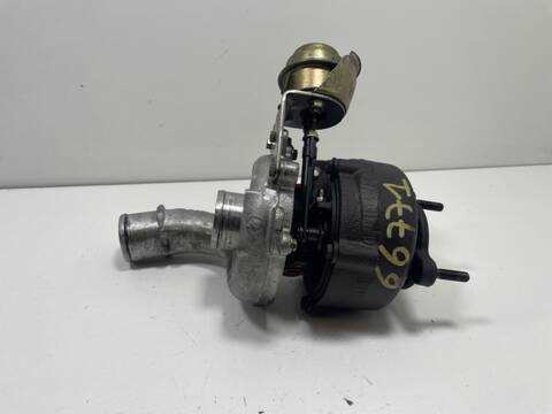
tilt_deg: -25.3
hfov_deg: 67.3
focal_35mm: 26
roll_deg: +0.2
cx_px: 276
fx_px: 415
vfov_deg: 53.1
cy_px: 207
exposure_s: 1/100
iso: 40
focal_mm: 4.2
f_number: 1.6
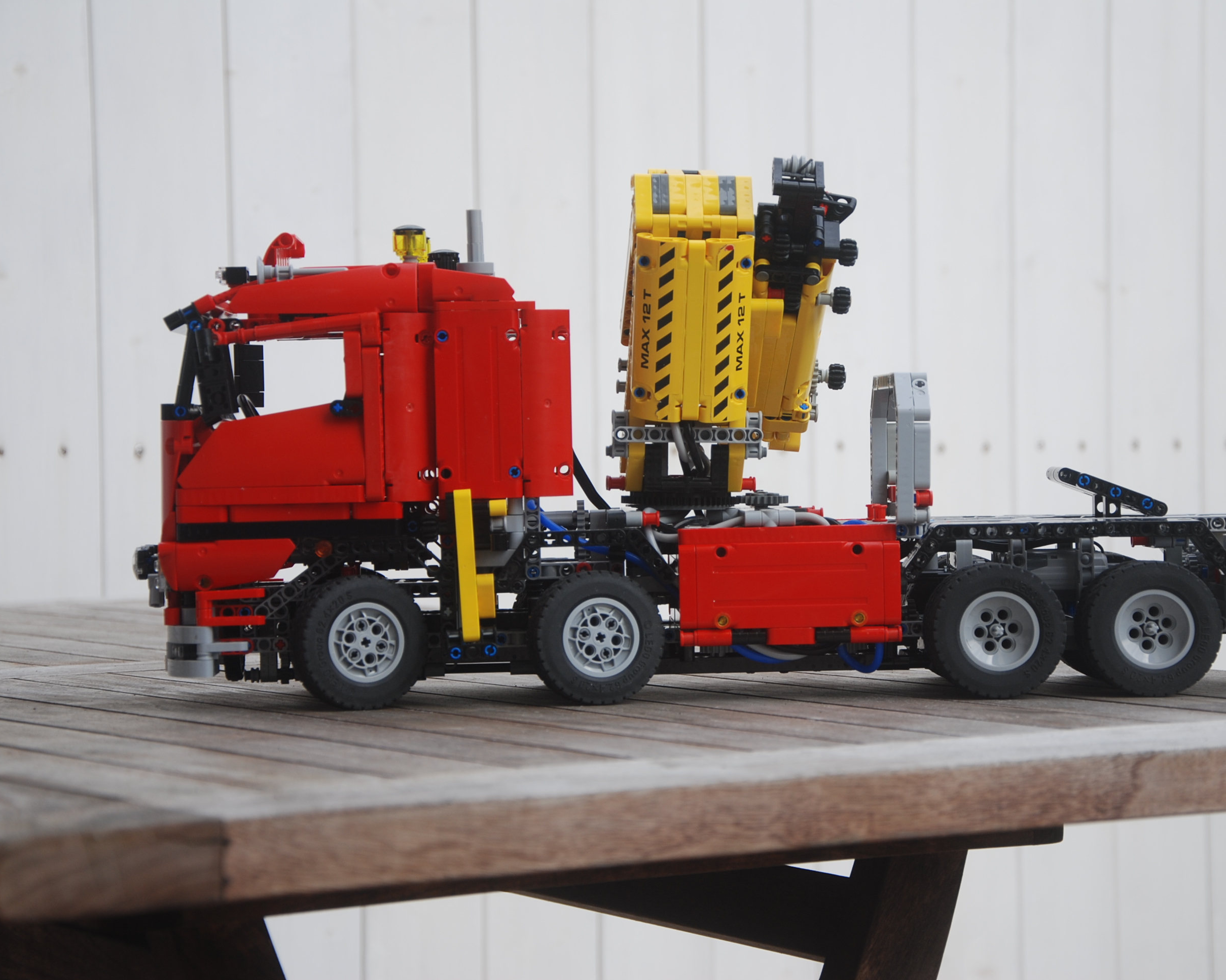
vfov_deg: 15.7
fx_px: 3556
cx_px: 687
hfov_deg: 19.6
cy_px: 491
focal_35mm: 98
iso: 100
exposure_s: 1/125
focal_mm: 58
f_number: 5.3
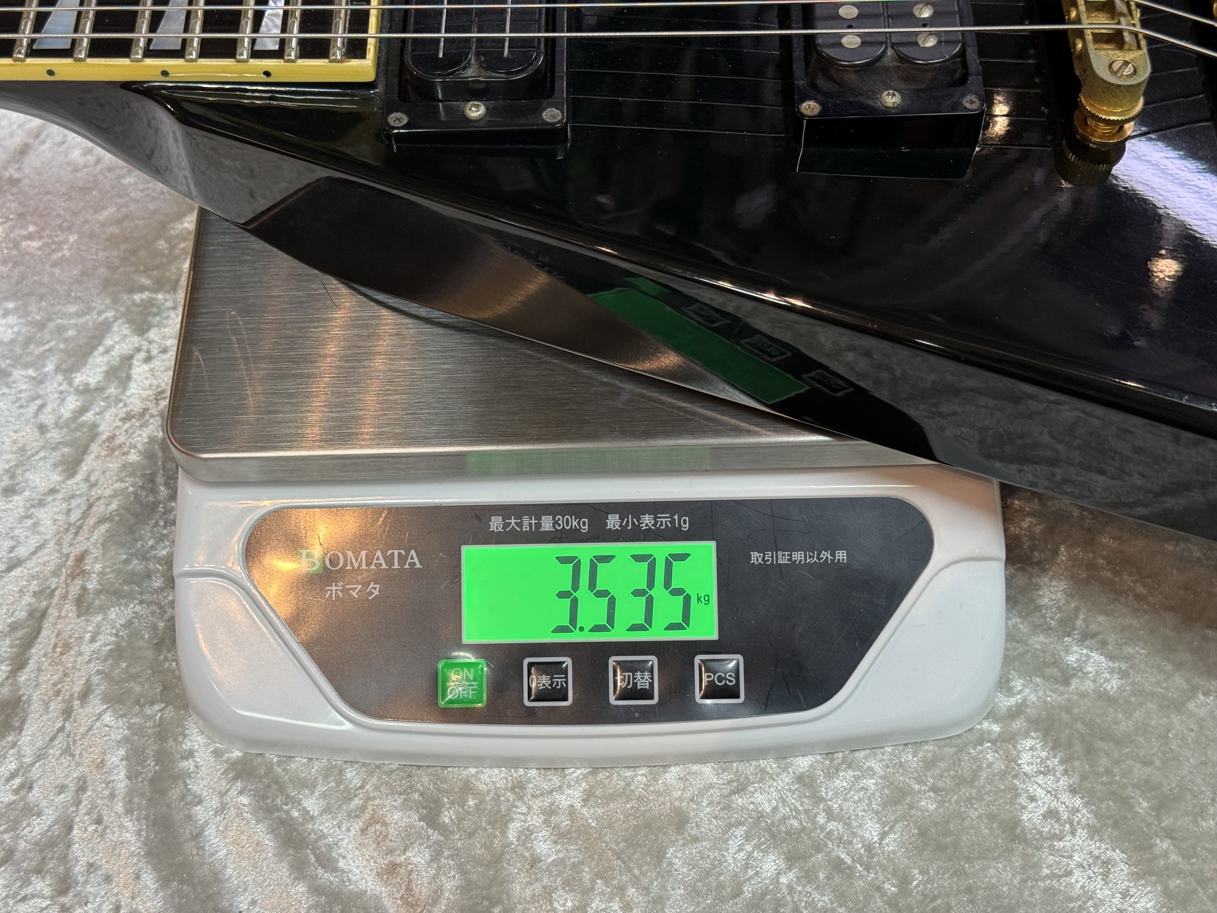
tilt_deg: -57.1
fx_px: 1688
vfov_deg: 30.3
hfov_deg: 39.7
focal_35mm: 48
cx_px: 608
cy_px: 456
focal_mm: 6.76
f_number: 1.78
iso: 125
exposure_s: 1/60
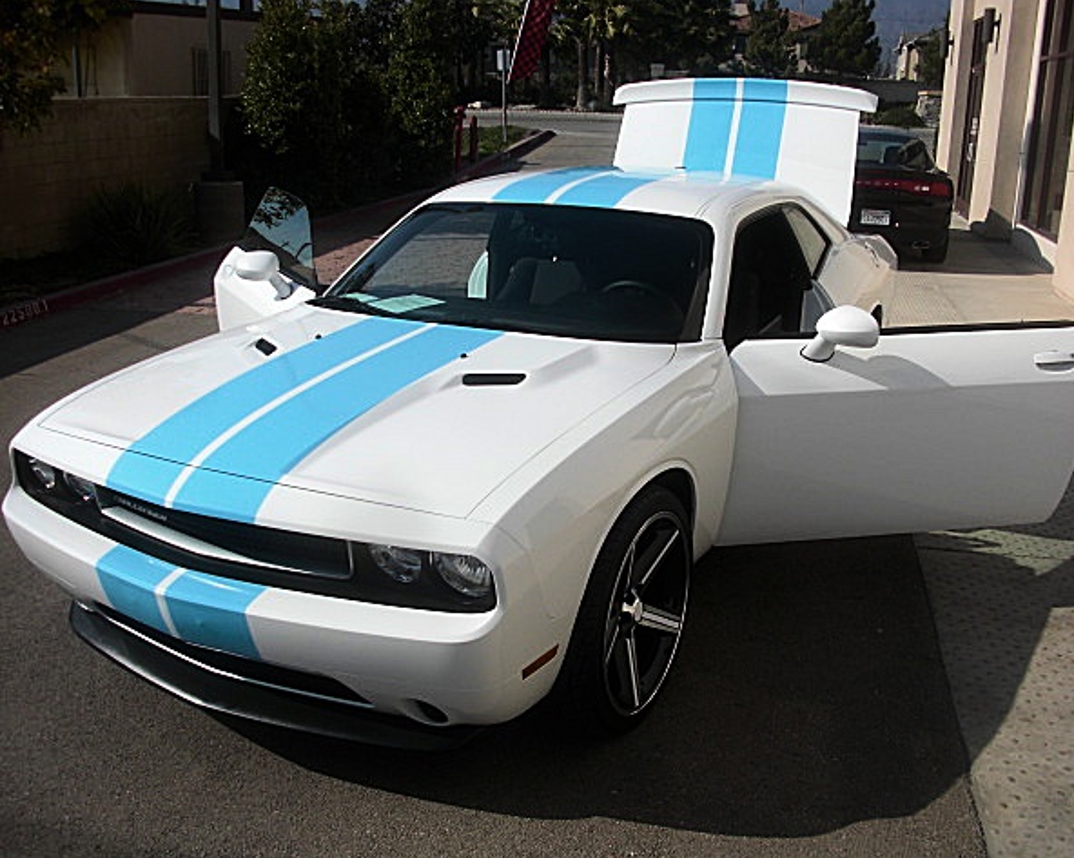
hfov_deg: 48.0
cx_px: 552
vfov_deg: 39.1
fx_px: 1207
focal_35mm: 38
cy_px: 428
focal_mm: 6.3
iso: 50
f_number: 7.9
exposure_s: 1/200
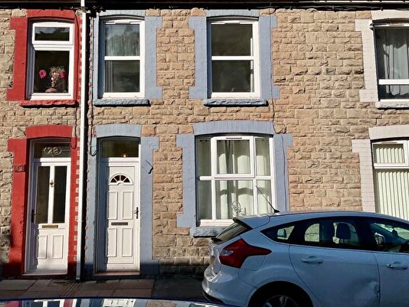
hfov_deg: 48.9
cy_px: 131
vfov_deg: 37.7
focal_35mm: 38
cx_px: 186
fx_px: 449
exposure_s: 1/2667
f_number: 1.8
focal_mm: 3
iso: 20
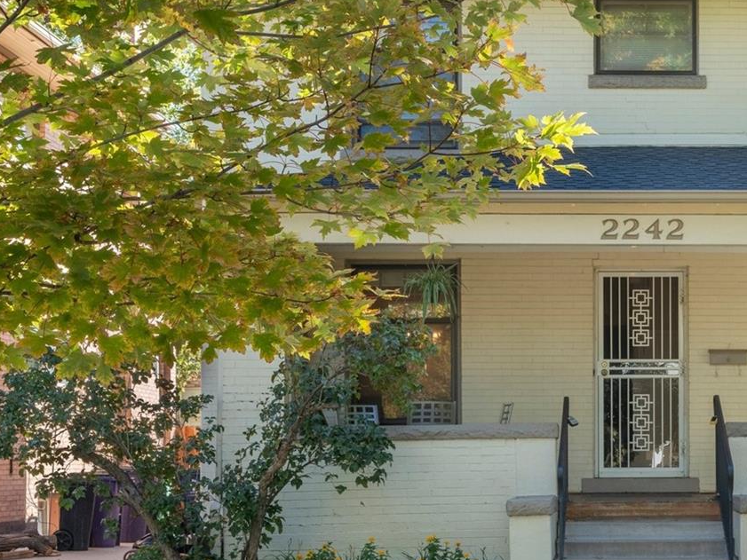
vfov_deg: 22.8
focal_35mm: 64
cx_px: 664
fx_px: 1381
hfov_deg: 29.1
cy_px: 185
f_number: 11
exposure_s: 1/30
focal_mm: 35
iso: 640
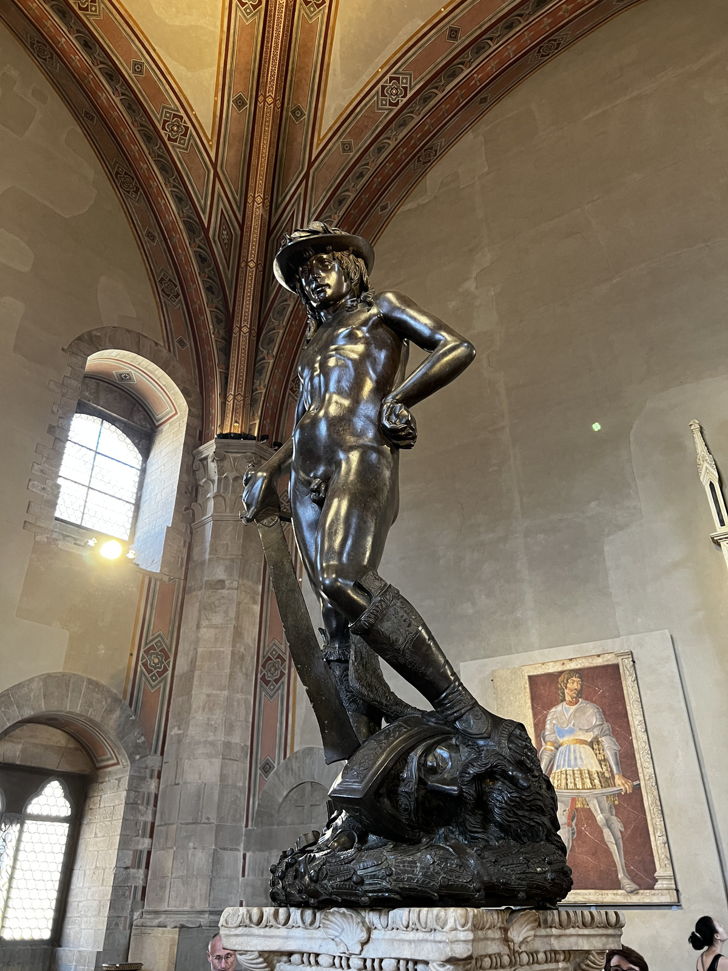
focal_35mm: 26
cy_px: 486
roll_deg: -0.5
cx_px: 364
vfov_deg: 67.3
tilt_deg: +30.1
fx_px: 729
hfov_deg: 53.1
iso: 250
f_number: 1.5
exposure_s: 1/50
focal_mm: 5.7
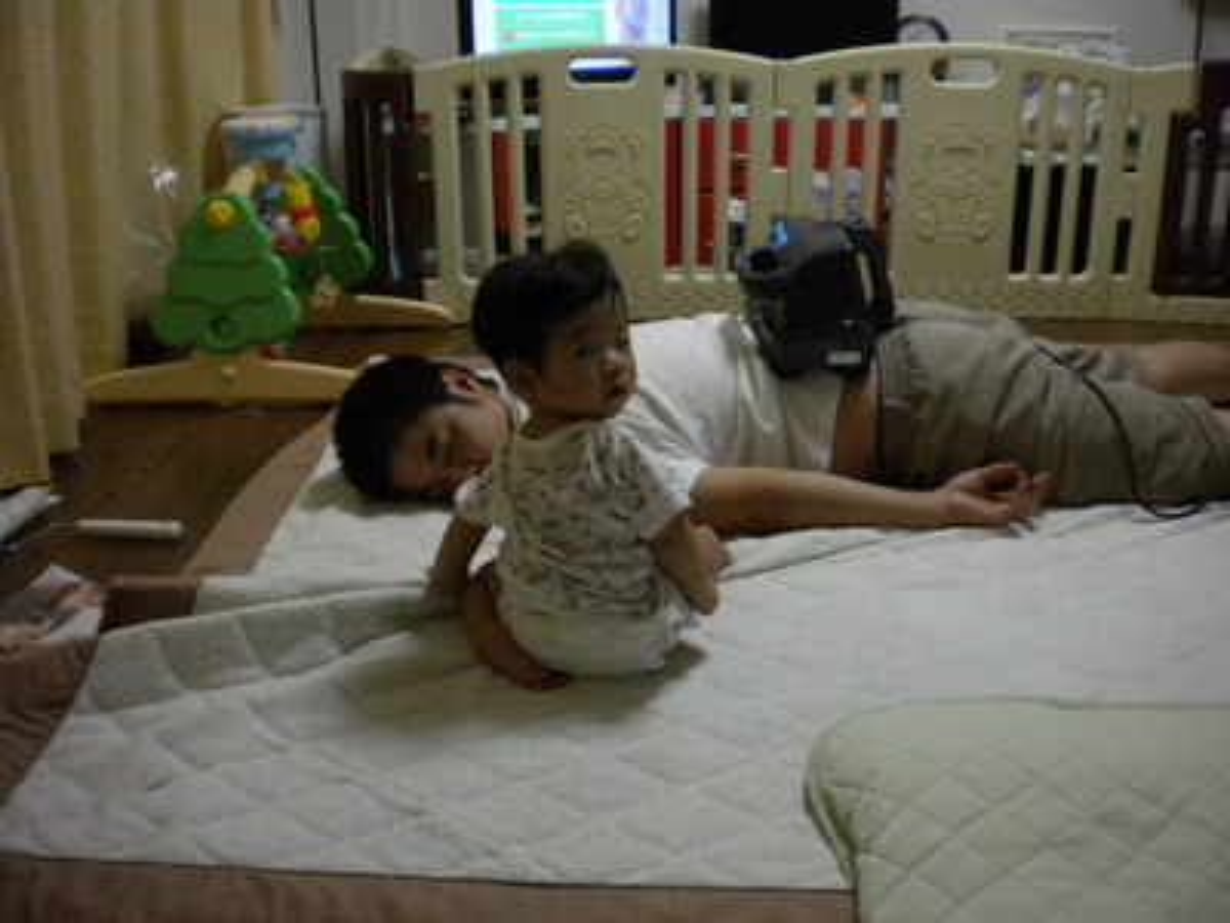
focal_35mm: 35
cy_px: 462
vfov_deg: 40.7
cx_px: 615
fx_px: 1244
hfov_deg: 52.6
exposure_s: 1/44.6
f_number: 3.1
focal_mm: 6.3
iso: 400
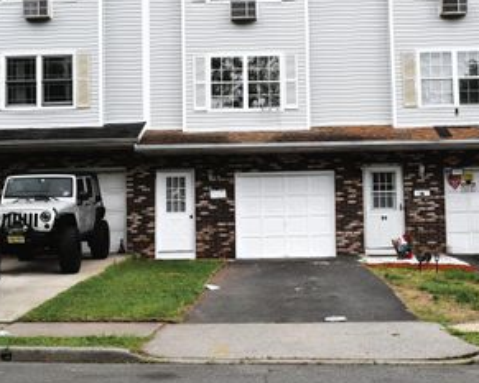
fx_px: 823
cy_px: 164
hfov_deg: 32.4
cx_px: 272
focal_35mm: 58
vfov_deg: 26.2
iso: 200
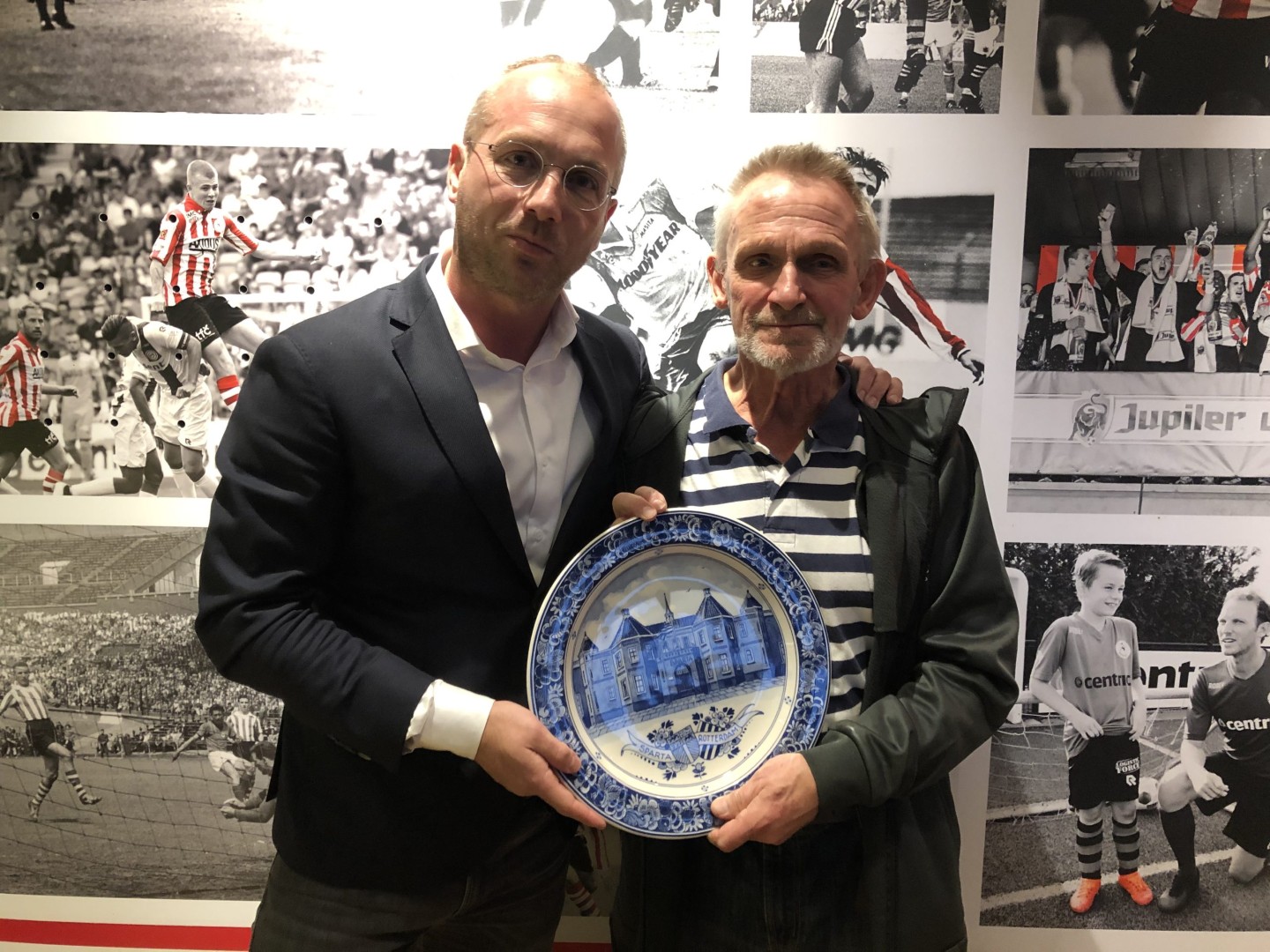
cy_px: 476
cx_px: 635
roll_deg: -0.1
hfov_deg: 63.4
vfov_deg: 49.7
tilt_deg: -8.8
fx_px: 1027
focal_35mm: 28
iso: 80
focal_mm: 4
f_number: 1.8
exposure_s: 1/17
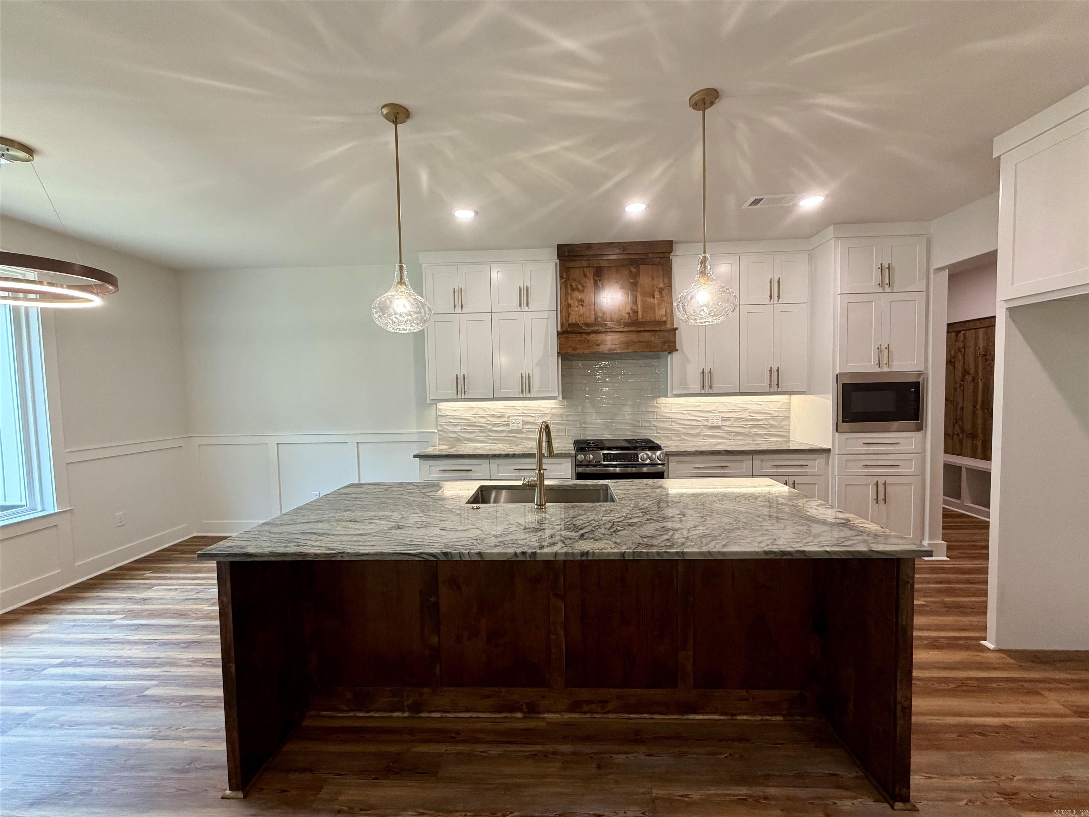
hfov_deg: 102.1
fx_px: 440
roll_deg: +1.4
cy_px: 408
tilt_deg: -3.9
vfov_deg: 85.7
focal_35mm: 14
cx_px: 544
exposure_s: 1/120
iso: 250
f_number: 2.2
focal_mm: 2.22
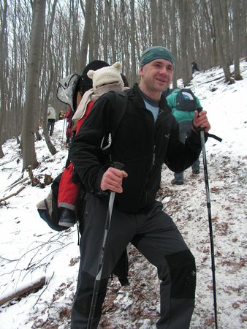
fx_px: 342
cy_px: 164
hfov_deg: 39.7
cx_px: 124
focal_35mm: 36
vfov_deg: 51.3
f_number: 3.2
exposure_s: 1/60
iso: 50
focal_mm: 6
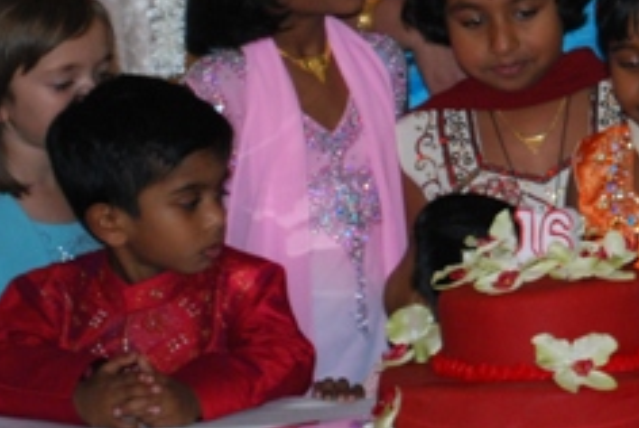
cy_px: -116
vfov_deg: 5.2
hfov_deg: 7.8
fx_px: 4649
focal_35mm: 262
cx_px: 876
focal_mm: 55
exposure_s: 1/60
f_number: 5.6
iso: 560
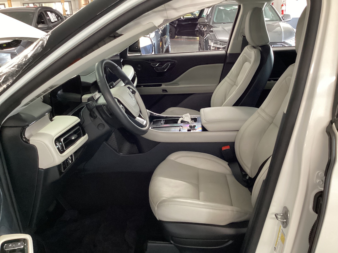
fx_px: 303
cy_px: 126
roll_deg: +2.5
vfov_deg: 45.4
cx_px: 169
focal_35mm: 31
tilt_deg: -23.8
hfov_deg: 58.4
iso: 400
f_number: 2.4
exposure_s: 1/30
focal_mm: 3.3
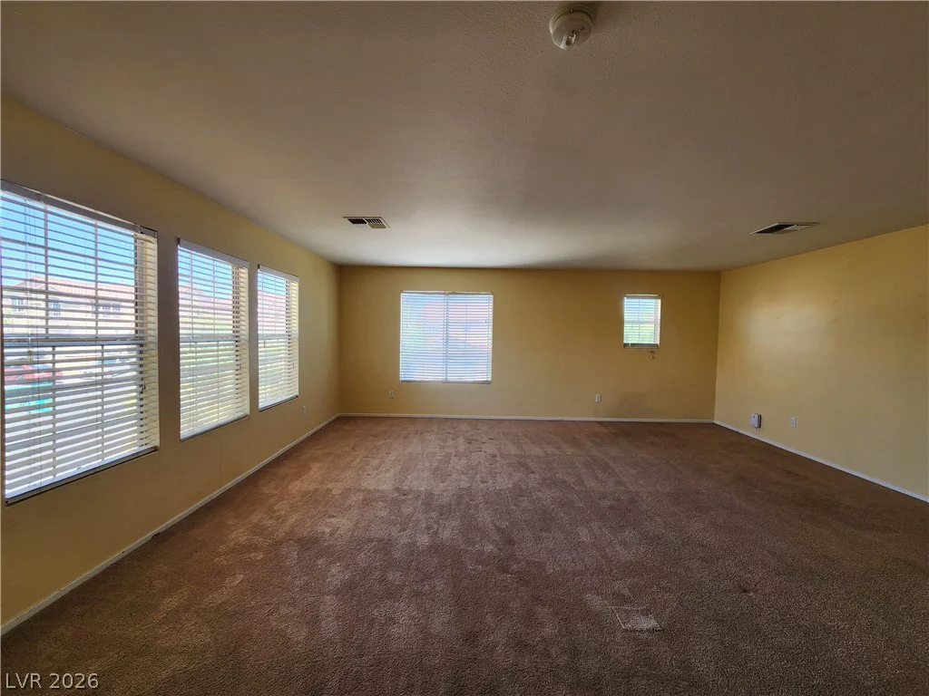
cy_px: 348
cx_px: 464
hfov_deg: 106.2
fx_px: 349
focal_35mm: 13
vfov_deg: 89.9
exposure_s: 1/120
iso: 80
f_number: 2.2
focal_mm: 2.2
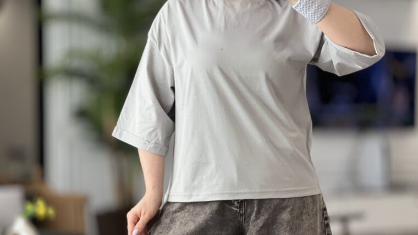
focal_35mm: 113
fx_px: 1253
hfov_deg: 18.9
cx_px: 211
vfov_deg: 10.7
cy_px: 142
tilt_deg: -19.4
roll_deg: +2.3
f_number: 2.8
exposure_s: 1/100
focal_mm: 9
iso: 200
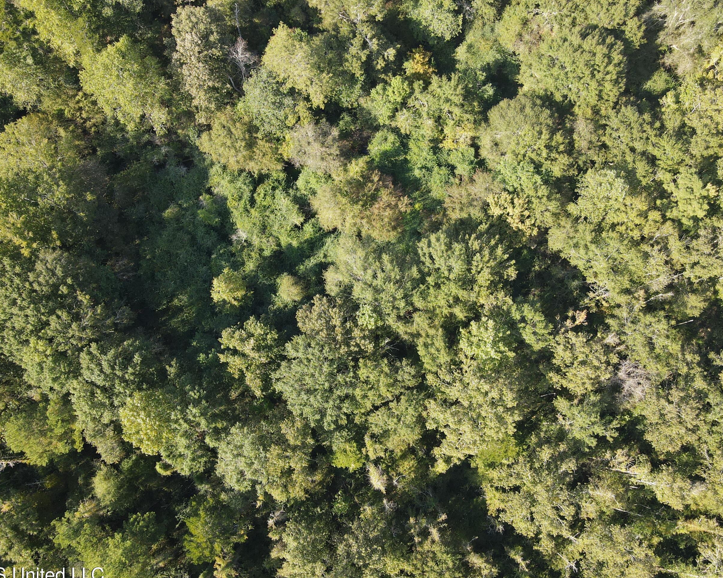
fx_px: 621
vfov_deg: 49.9
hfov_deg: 60.4
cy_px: 270
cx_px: 353
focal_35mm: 29
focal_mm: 4.5
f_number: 2.8
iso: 100
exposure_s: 1/120
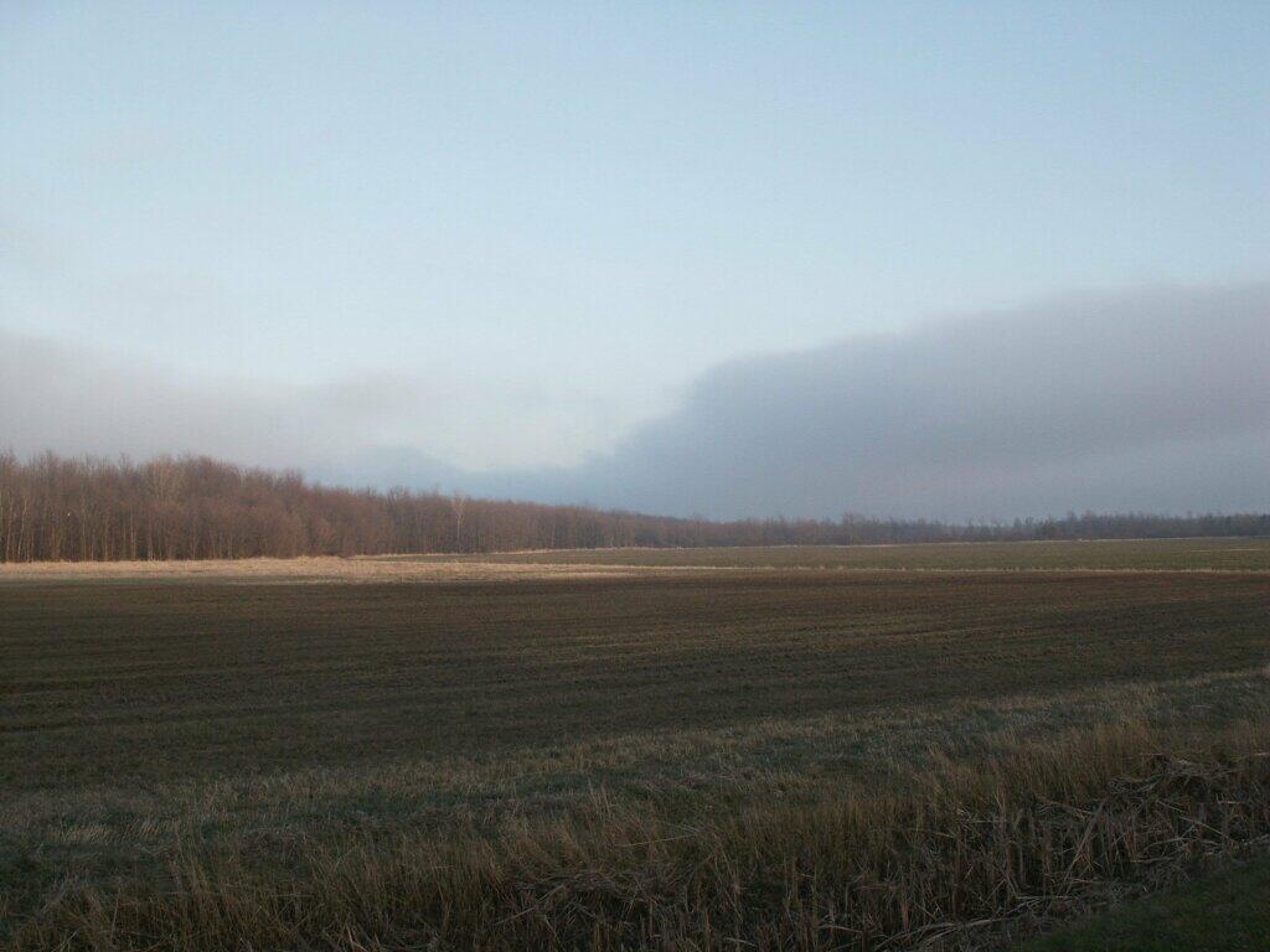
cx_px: 635
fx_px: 1284
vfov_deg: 40.7
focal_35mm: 35
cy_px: 476
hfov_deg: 52.6
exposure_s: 1/90
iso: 64
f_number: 6.7
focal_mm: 7.18
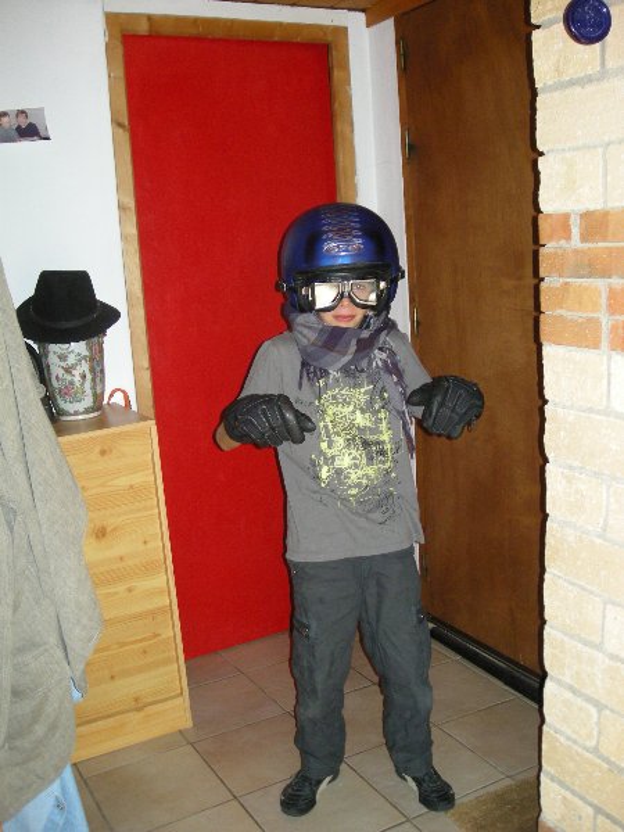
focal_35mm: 35
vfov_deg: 52.6
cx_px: 312
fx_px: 841
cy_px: 416
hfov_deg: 40.7
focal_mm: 5.7
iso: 195
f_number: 2.8
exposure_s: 1/60
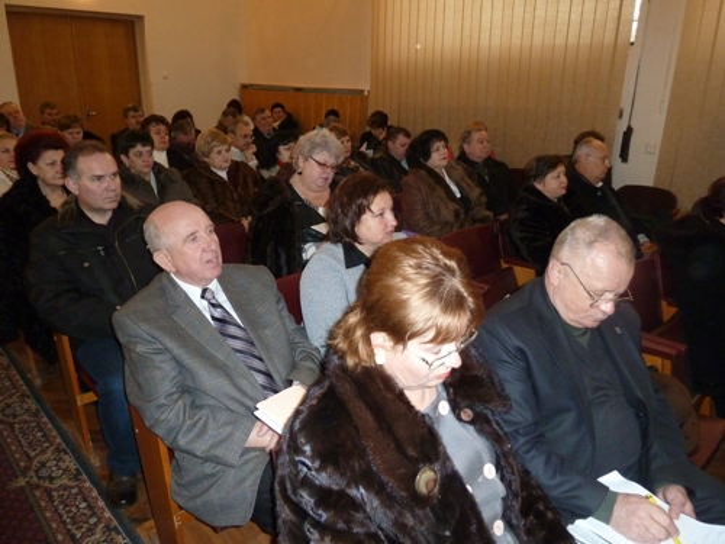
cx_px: 362
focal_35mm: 25
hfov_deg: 69.4
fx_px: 524
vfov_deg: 54.9
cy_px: 272
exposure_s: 1/30
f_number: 3.3
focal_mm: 4.1
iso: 400
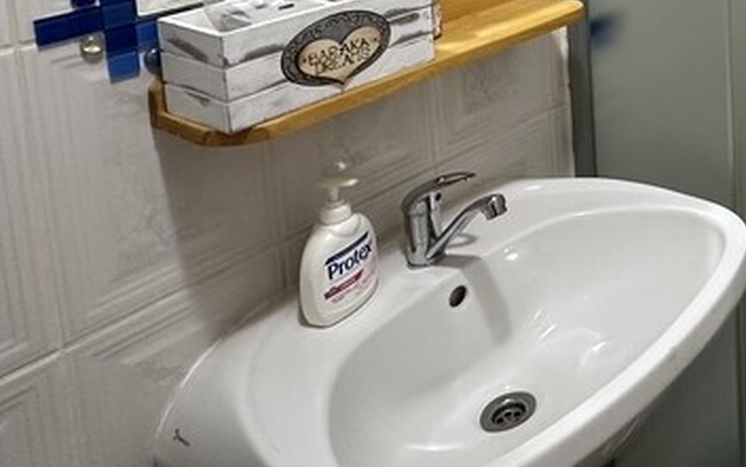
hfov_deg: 37.2
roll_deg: -0.2
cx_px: 858
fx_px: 875
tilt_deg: -6.1
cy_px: -146
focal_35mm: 43
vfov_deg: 25.6
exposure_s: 1/50
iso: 200
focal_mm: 2.22
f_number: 2.2
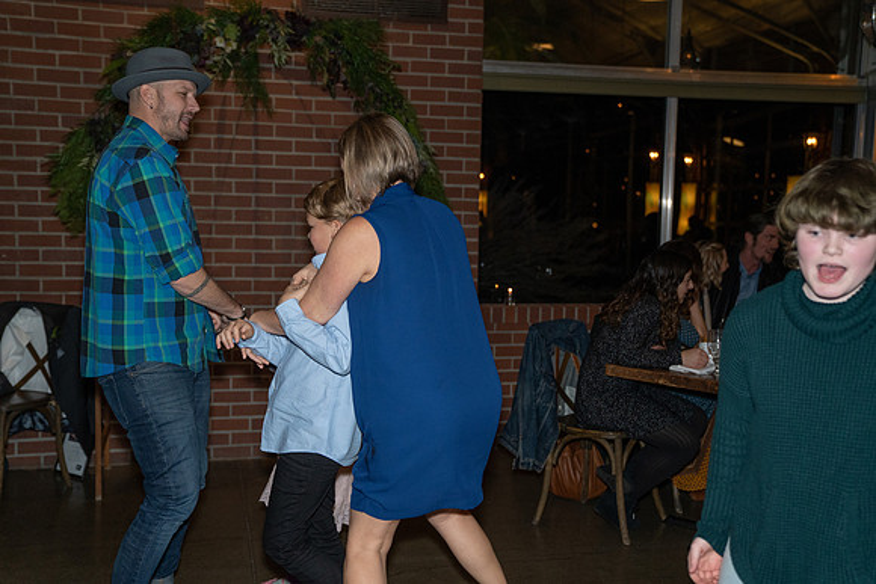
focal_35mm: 41
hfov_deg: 47.4
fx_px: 998
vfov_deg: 32.6
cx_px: 438
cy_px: 292
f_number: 2.8
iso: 2500
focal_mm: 41
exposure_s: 1/250
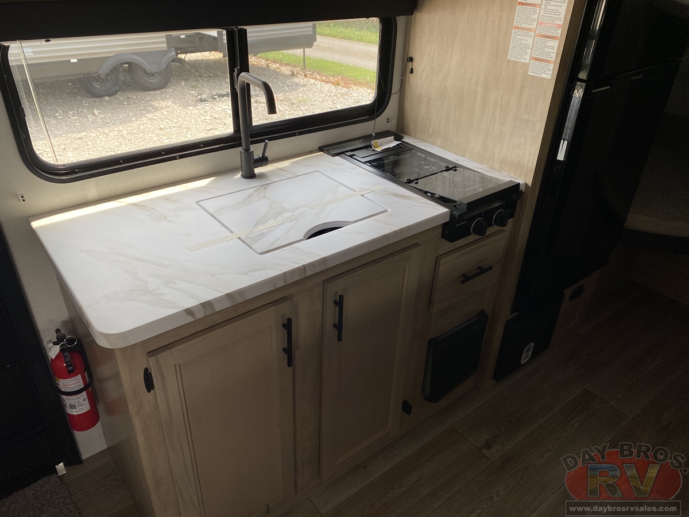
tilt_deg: -31.1
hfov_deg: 67.3
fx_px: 518
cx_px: 344
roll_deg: -1.0
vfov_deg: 53.1
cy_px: 258
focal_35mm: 26
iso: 40
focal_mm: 4.25
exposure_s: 1/121
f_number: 1.8
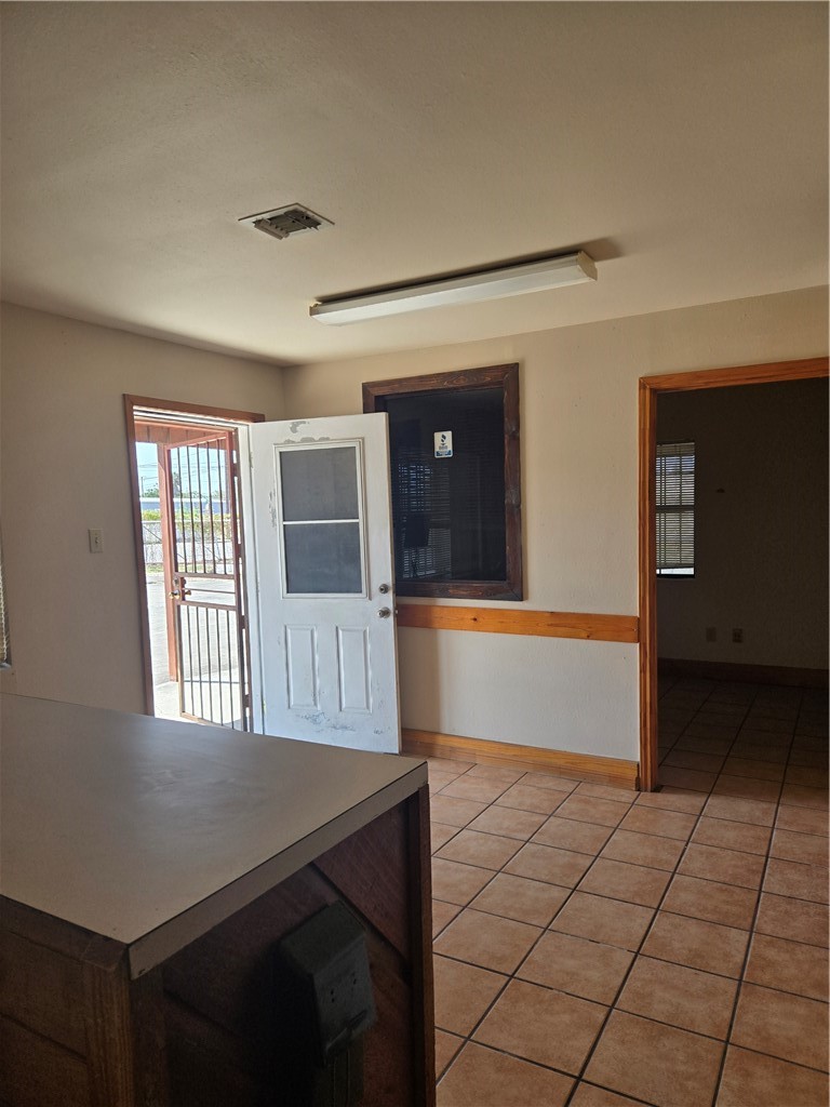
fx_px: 735
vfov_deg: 73.9
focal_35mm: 23
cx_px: 415
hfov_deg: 58.9
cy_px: 554
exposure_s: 1/508
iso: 80
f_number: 1.8
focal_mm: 5.4
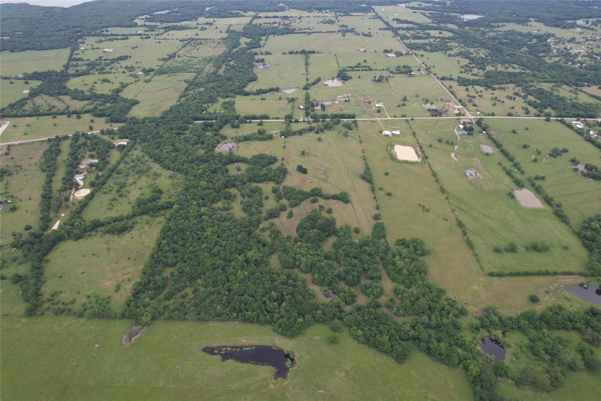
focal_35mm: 22
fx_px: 367
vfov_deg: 57.2
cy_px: 200
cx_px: 300
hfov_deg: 78.6
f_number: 2.8
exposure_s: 1/725
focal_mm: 8.38
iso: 100
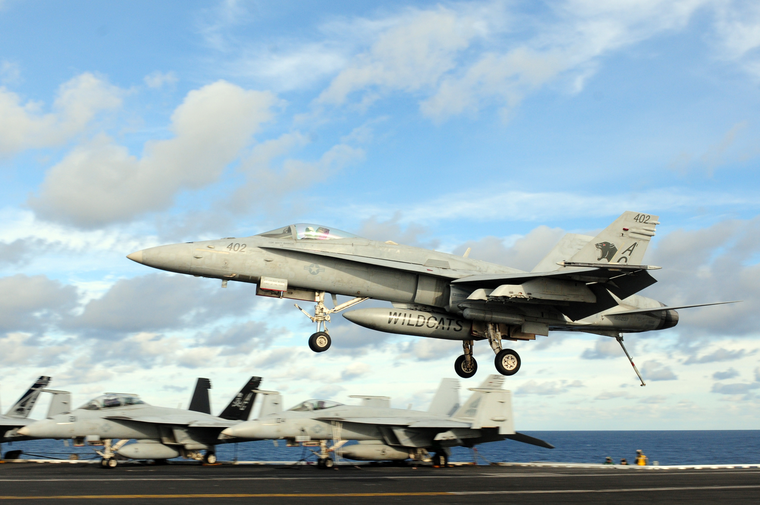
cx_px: 380
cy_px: 252
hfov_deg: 53.2
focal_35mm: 36
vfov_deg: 36.8
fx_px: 759
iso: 400
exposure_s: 1/500
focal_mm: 24
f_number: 10
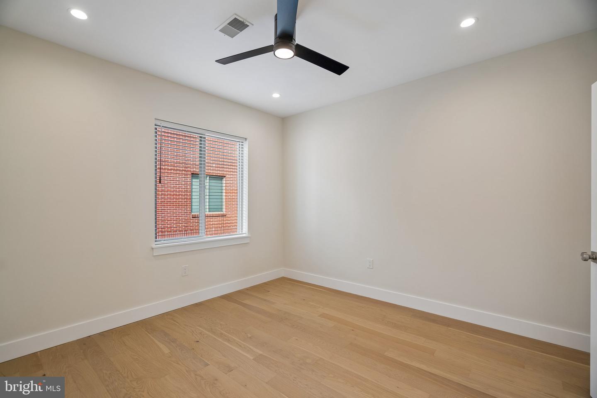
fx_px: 265
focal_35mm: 16
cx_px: 298
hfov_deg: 96.7
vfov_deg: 73.7
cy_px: 199
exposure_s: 1/40
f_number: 4
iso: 250
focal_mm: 16
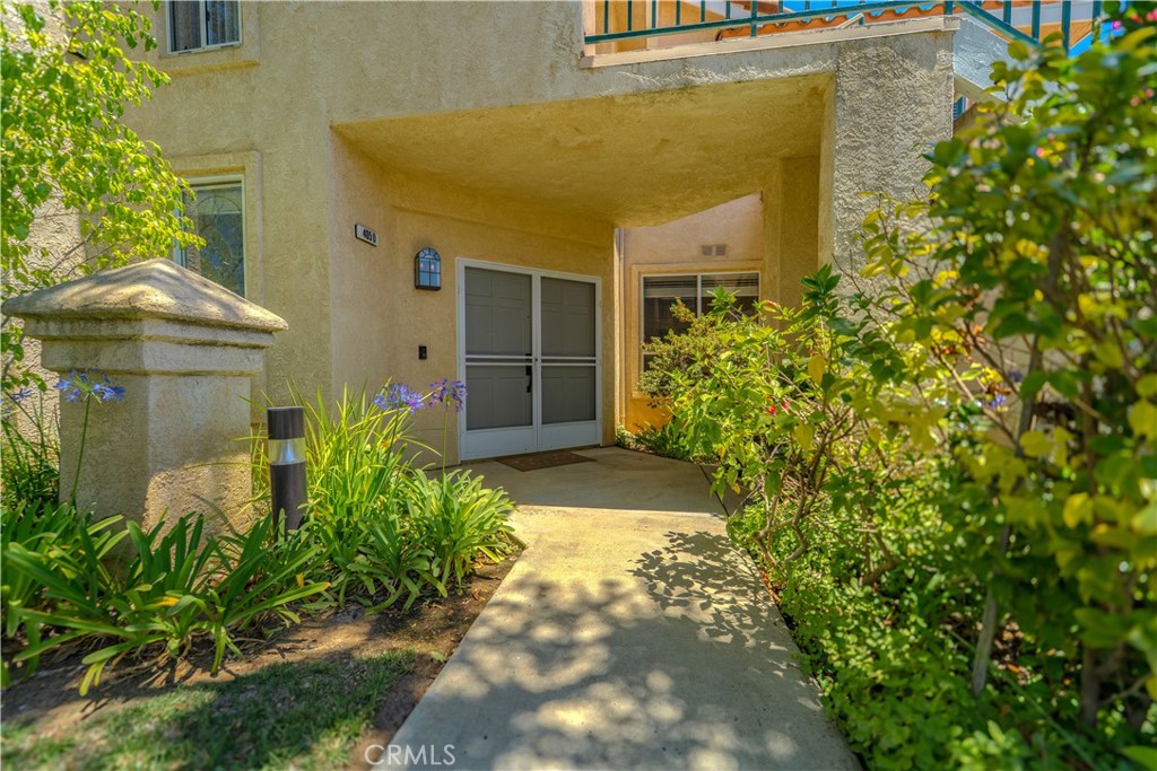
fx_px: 450
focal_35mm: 14
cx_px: 578
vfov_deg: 81.2
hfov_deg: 104.2
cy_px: 386
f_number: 6.3
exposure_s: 1/250
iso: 100
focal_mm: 14
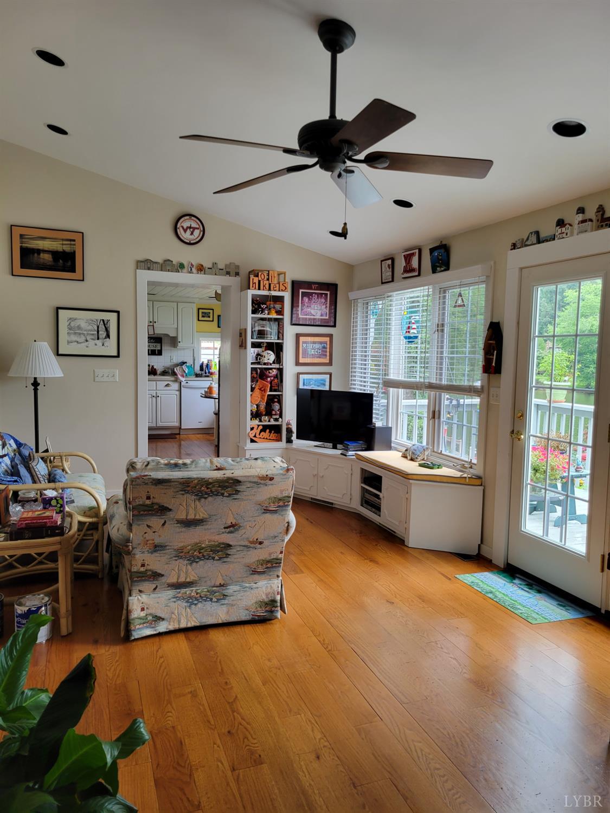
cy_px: 406
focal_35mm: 26
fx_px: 611
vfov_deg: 67.3
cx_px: 305
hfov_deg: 53.1
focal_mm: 5.4
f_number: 1.8
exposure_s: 1/120
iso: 64
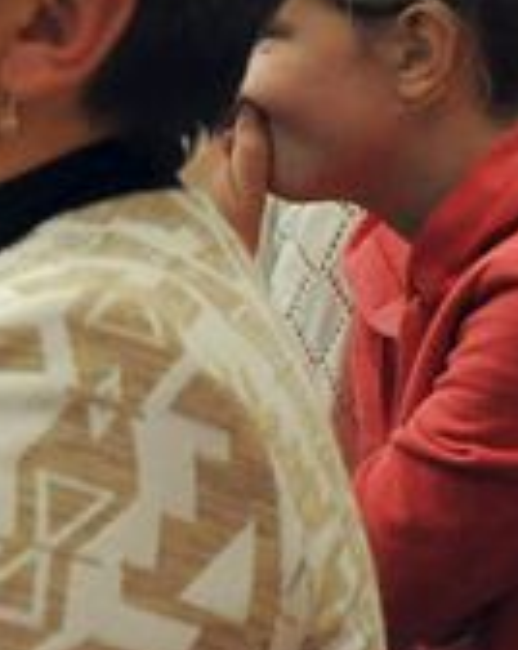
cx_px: -711
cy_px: 346
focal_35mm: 299
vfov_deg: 6.5
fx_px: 5740
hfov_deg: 5.0
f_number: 4.8
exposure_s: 1/80
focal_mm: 42
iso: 2500
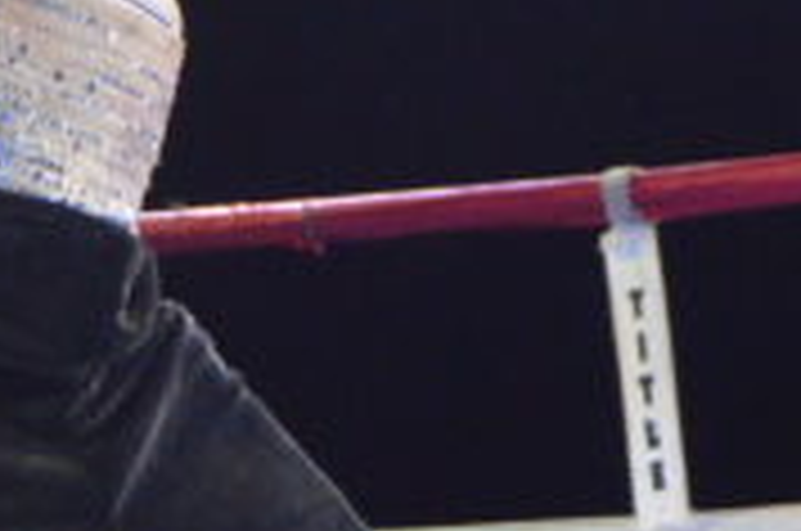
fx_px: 7685
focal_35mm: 346
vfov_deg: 4.0
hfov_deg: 6.0
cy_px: 259
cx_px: 806
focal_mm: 40
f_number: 5
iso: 1250
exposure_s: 1/500
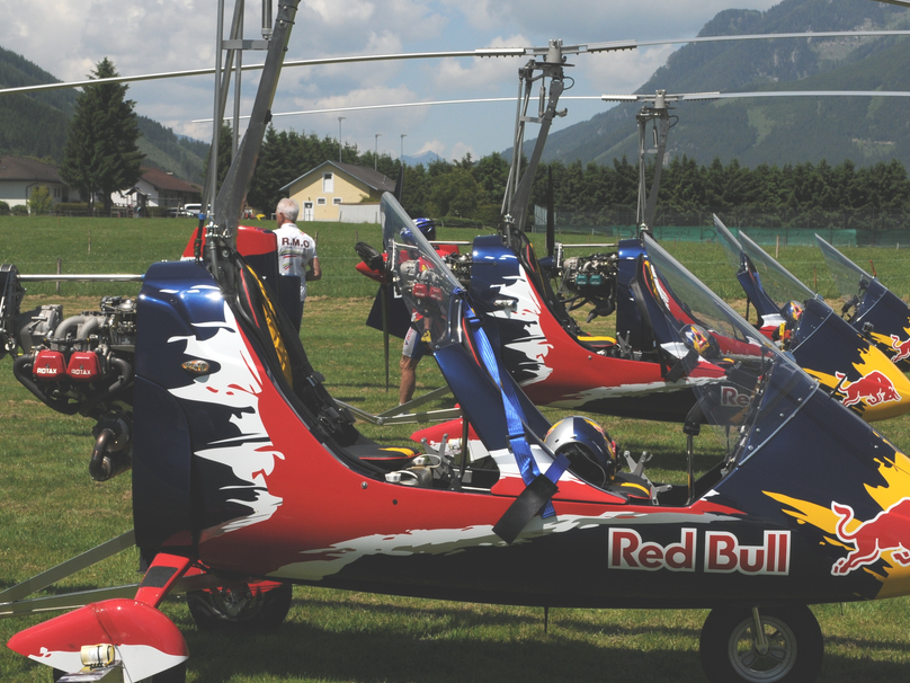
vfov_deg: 19.1
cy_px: 304
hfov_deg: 25.3
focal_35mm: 77
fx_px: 2024
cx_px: 464
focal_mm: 36
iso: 200
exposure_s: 1/640
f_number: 13
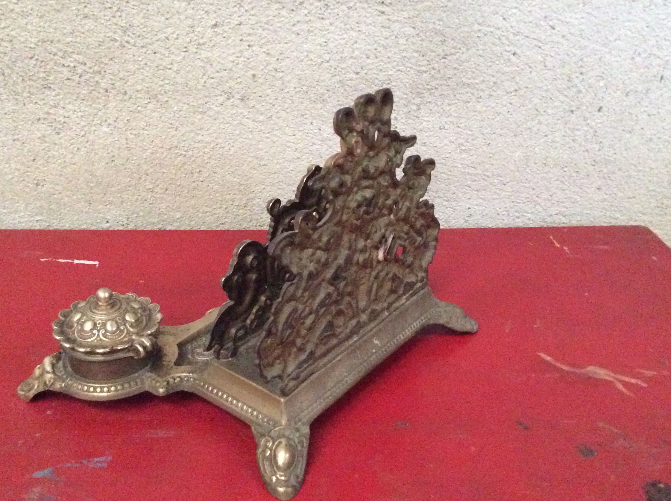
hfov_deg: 50.2
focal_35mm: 37
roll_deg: -1.2
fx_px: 716
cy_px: 270
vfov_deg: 38.5
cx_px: 339
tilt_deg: -29.3
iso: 800
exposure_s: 1/17
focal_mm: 3.3
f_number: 2.4
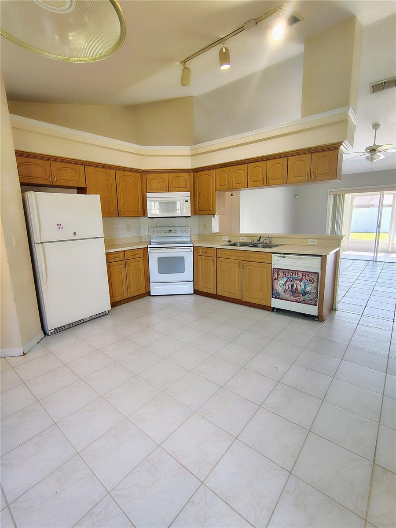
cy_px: 264
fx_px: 244
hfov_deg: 78.1
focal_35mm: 16
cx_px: 198
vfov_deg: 94.5
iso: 356
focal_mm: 2.13
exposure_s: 1/30
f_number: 2.2
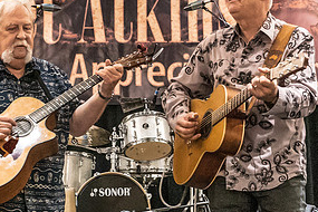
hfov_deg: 15.0
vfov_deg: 10.1
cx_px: 104
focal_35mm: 136
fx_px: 1201
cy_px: 86
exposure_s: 1/200
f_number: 5.6
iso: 10000
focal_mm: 57
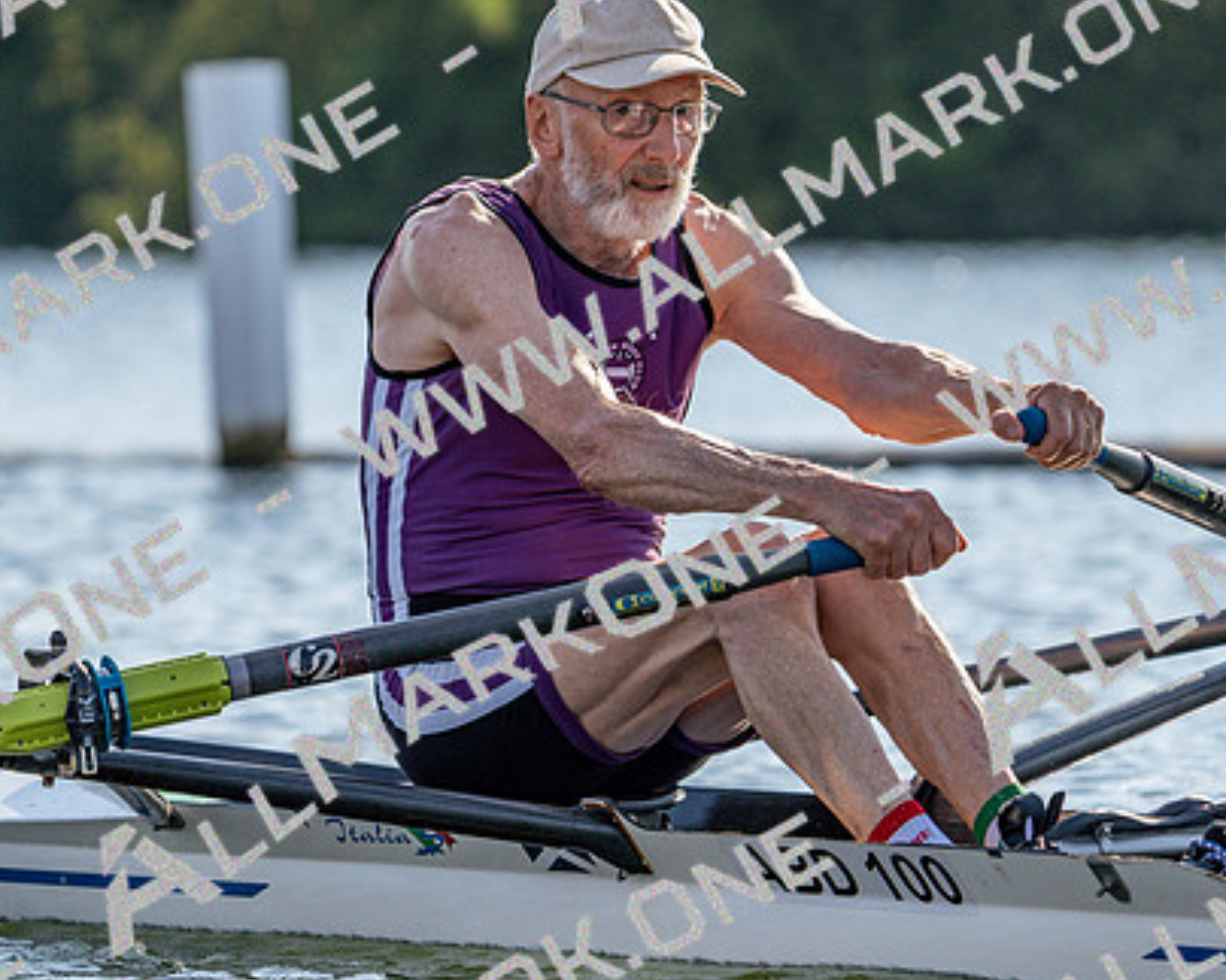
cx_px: 716
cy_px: 487
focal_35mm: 361
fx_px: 13096
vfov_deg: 4.3
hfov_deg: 5.4
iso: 250
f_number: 5.6
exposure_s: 1/1600
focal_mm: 268
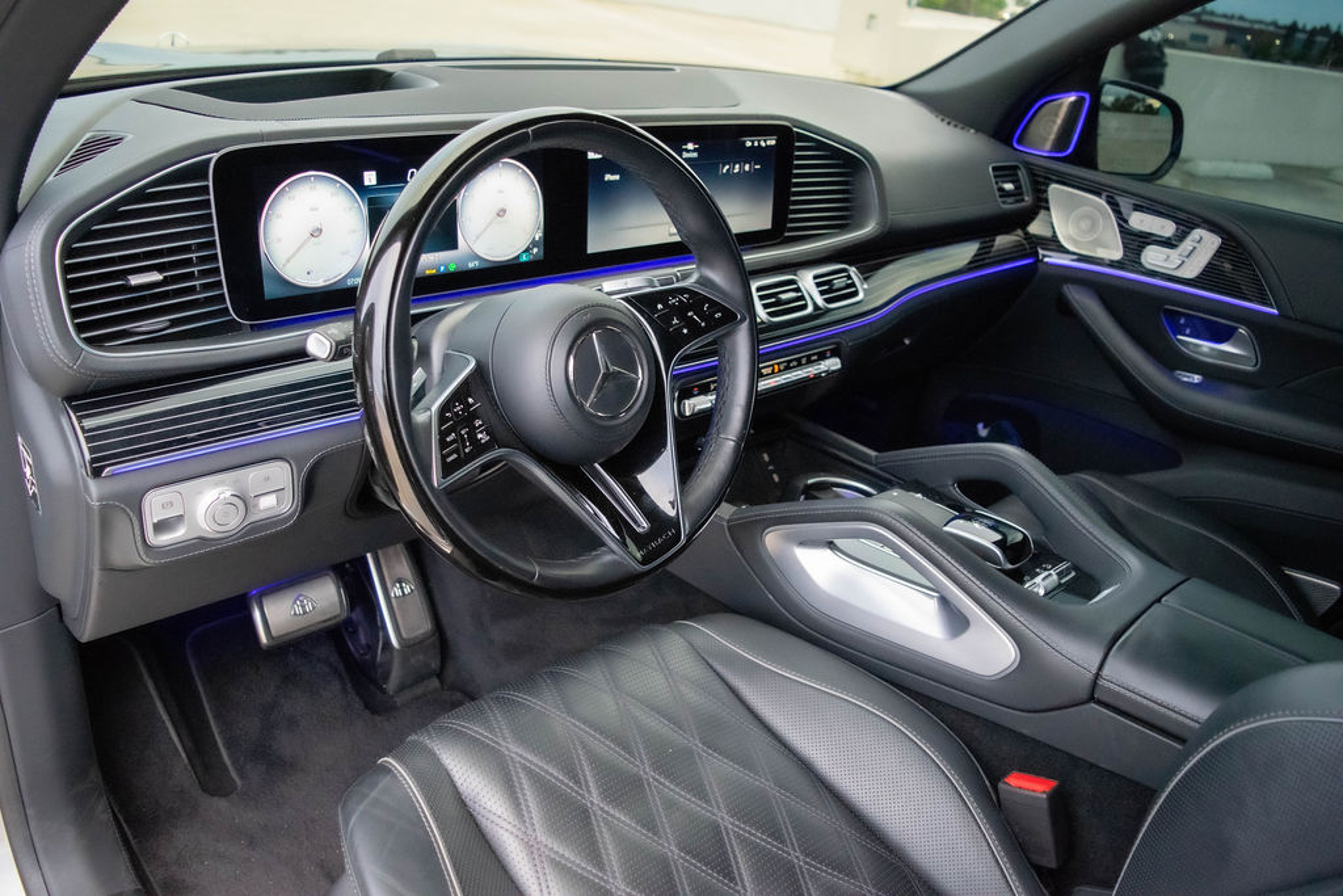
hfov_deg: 67.4
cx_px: 672
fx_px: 1007
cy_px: 448
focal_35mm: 27
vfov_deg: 47.9
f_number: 3.5
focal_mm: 18
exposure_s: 1/125
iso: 3200
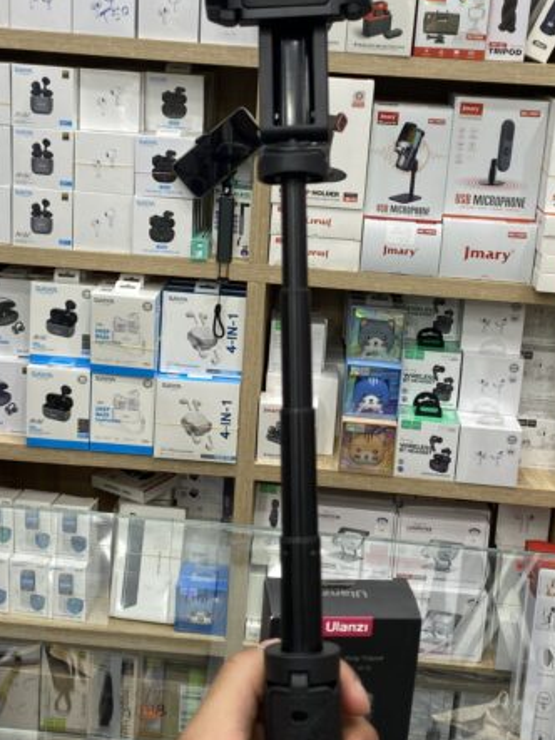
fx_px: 1005
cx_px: 274
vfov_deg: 40.2
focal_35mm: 47
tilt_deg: -12.3
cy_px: 277
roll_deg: -4.0
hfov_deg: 30.9
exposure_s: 1/100
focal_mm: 4.25
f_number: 1.8
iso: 32
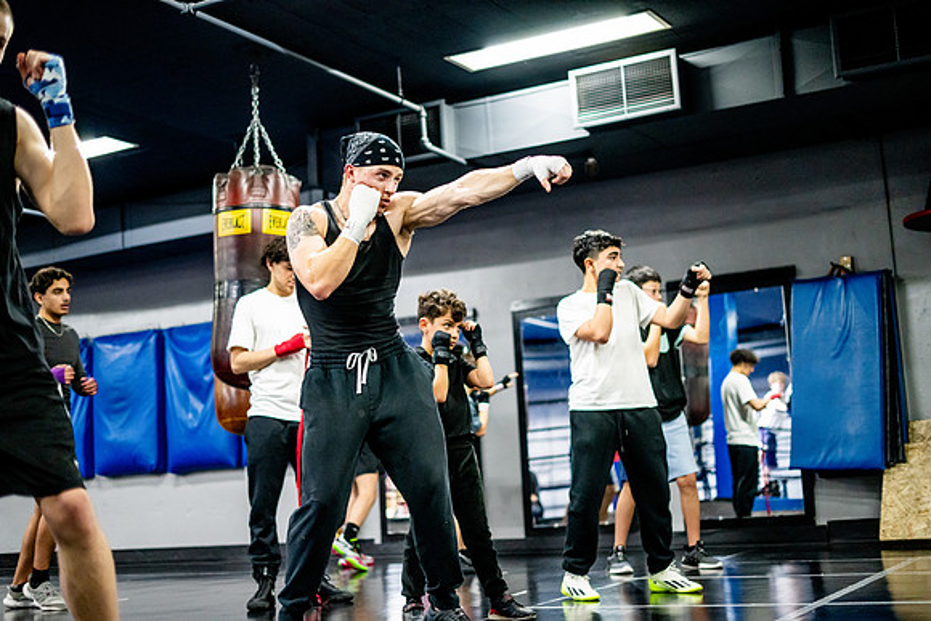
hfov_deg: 39.6
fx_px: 1293
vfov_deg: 27.0
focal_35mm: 50
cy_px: 310
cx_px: 466
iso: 5000
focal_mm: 50
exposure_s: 1/500
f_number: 1.8
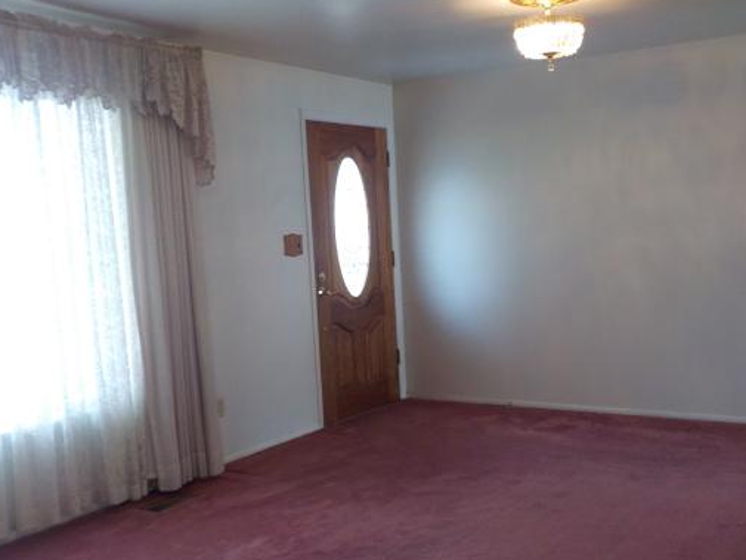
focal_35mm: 38
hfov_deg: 48.8
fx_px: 819
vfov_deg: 37.7
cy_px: 297
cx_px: 430
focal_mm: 4.1
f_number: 3.3
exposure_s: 1/30
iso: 220
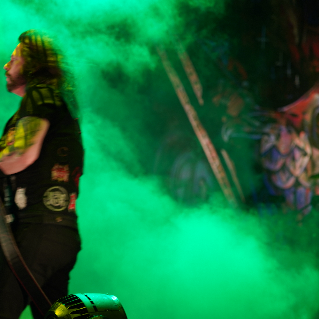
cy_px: 160
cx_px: 117
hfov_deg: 13.0
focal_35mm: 134
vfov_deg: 13.0
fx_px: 1397
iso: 200
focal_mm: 105
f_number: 4
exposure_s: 1/80
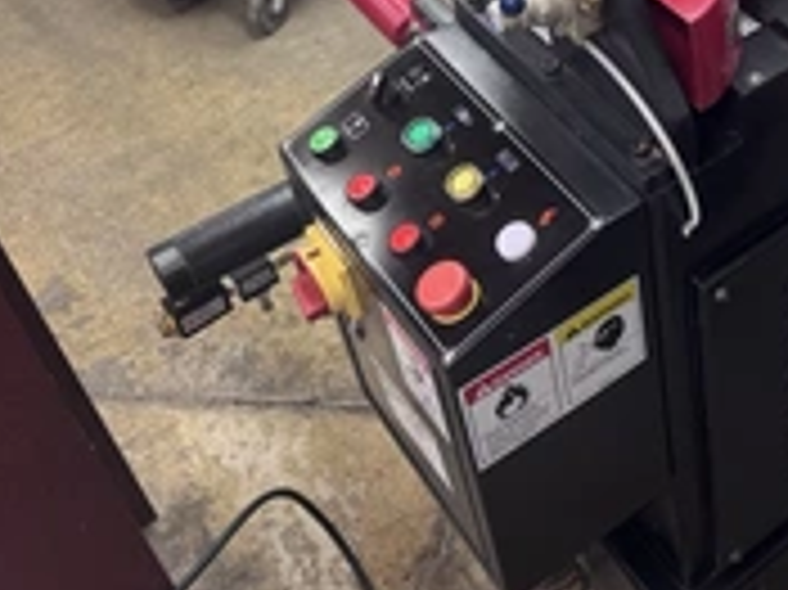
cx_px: 851
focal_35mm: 55
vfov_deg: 24.8
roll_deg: -1.6
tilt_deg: -37.9
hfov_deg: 31.3
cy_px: -50
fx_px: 1251
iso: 160
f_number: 1.78
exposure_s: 1/60
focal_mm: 6.76
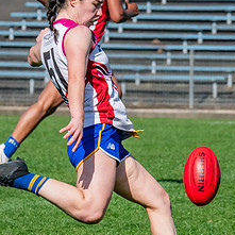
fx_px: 7565
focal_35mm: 985
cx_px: 110
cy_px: 64
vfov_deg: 1.8
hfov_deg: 1.8
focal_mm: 270
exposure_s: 1/1250
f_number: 13
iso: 800
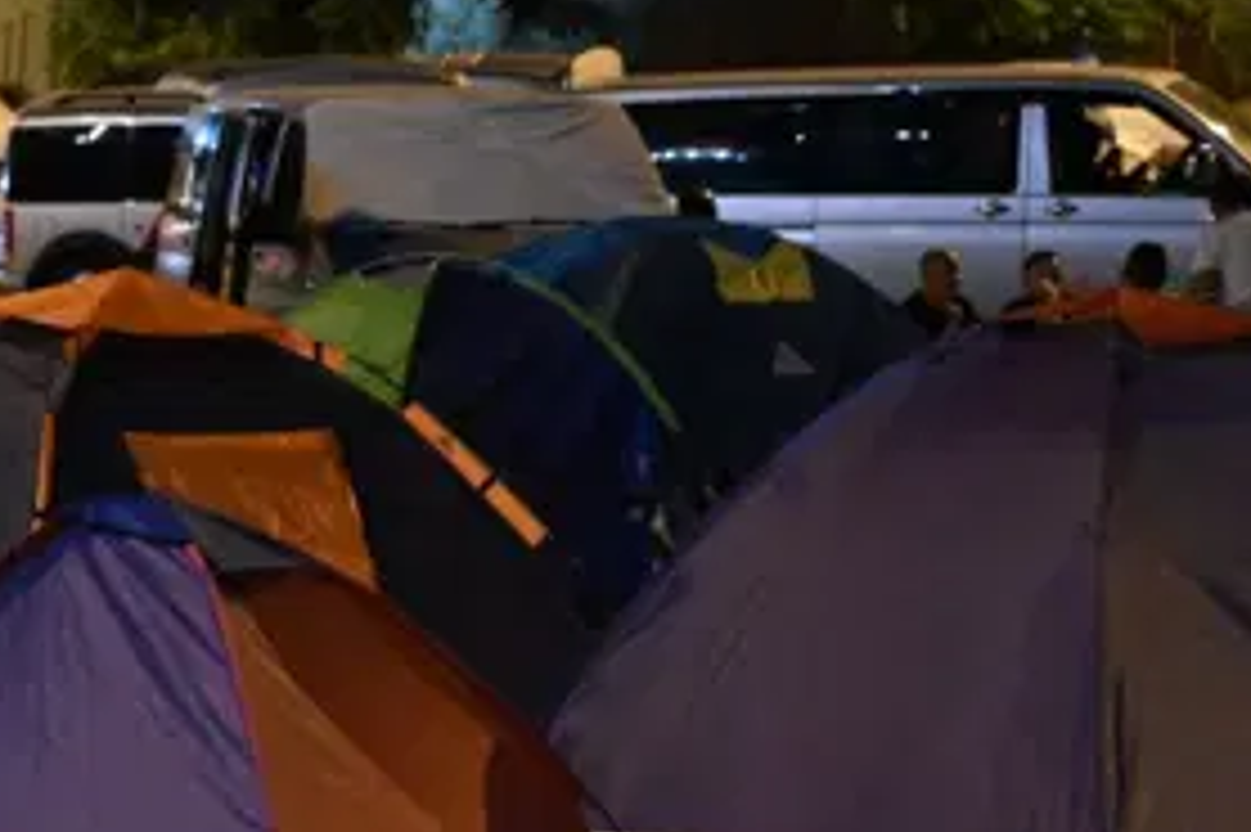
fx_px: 4619
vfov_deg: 10.2
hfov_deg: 14.7
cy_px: 940
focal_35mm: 133
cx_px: -441
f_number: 2.8
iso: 5000
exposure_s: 1/40
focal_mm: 42
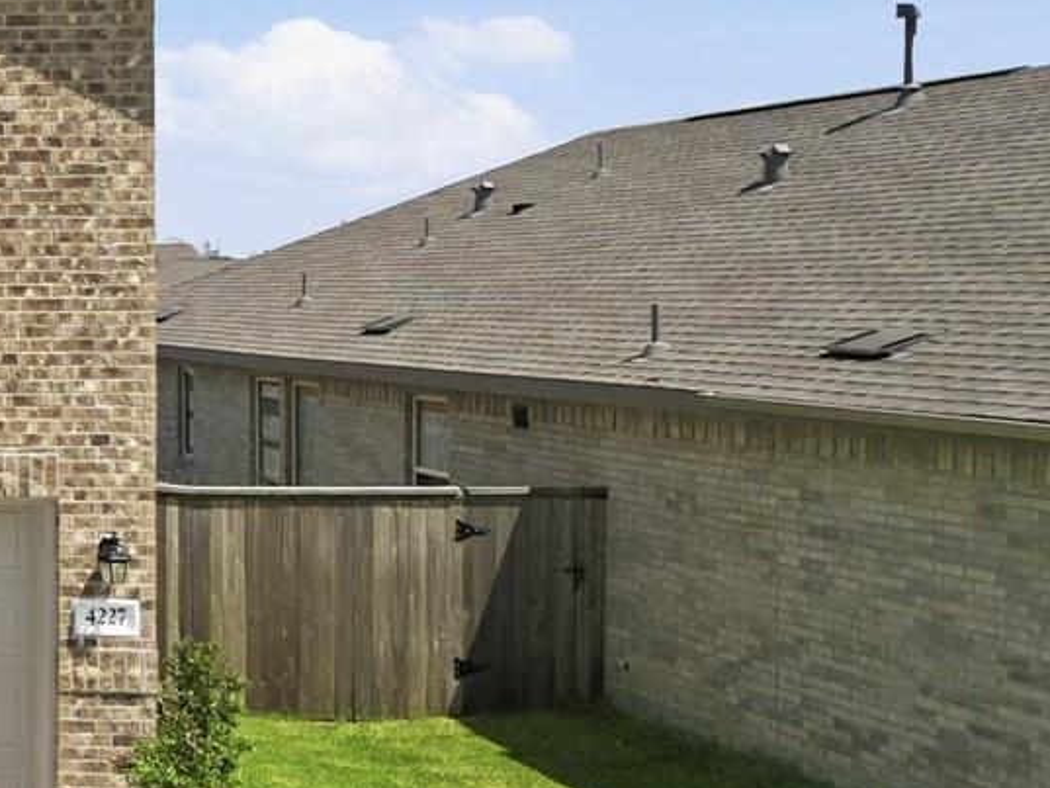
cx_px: -635
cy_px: 282
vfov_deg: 24.0
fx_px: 1851
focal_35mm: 61
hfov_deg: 23.4
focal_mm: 3
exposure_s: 1/1250
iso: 270
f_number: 2.2
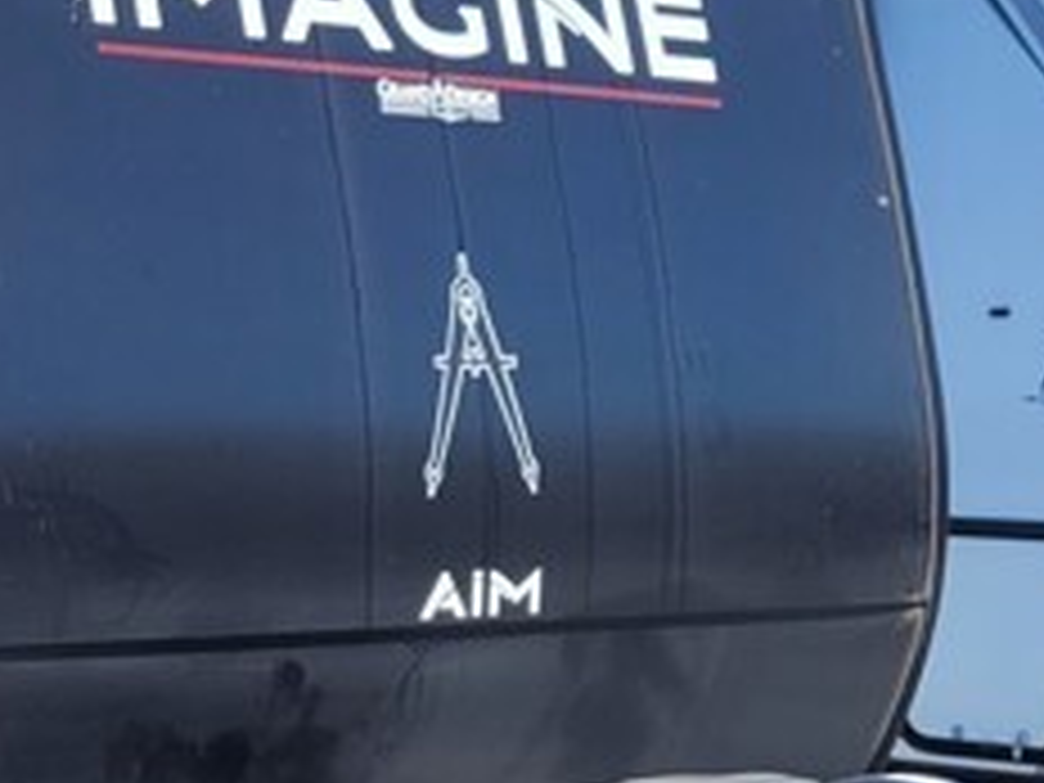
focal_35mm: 115
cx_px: -333
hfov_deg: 16.2
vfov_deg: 12.9
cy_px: 468
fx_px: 3468
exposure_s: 1/1610
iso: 40
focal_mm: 5.4
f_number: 1.8
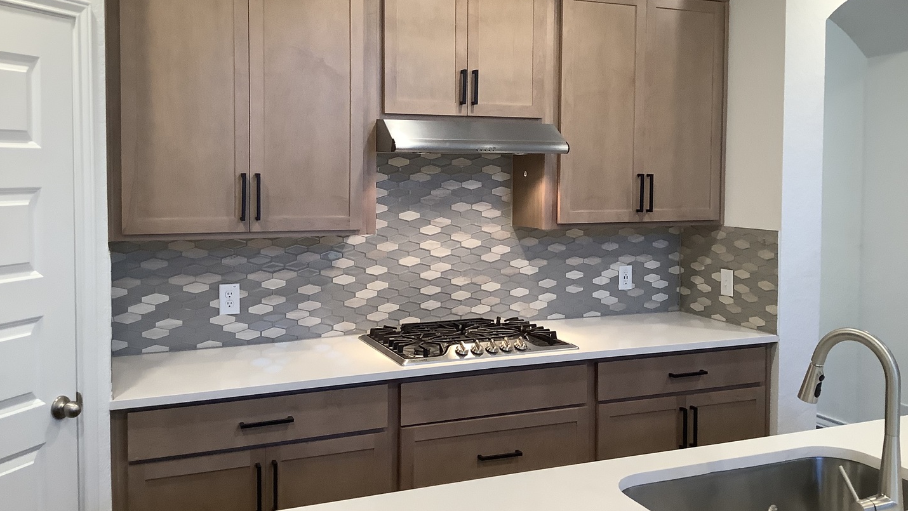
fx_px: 819
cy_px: 204
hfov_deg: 58.0
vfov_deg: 34.6
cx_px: 453
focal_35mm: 34
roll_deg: -1.9
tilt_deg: -2.2
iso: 160
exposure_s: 1/60
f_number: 2.4
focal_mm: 3.3
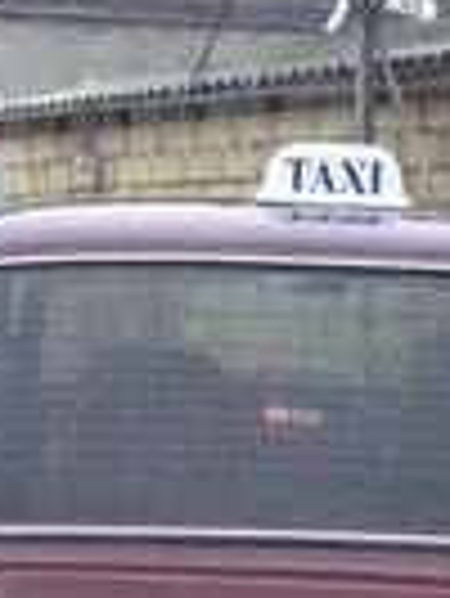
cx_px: 302
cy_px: 1021
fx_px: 1869
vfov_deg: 15.9
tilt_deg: -23.8
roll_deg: +2.0
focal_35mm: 108
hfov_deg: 13.7
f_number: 2.2
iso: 500
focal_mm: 4.15
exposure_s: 1/17
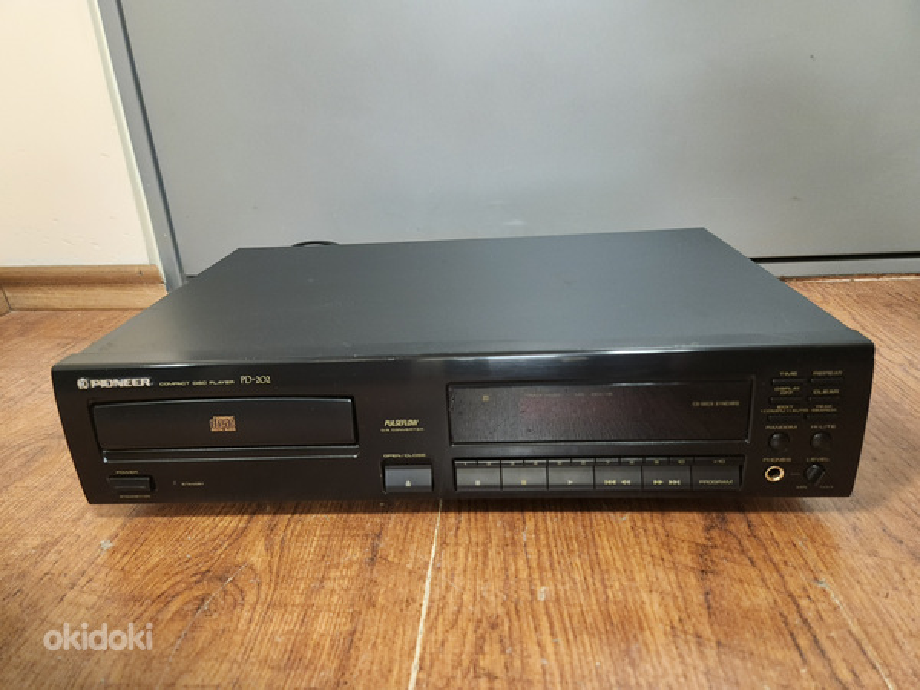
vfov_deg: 58.9
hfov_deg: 73.9
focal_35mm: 23
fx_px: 611
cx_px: 460
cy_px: 345
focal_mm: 5.4
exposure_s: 1/50
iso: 640
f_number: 1.8
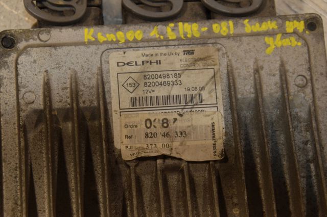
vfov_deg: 10.7
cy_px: 108
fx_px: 1157
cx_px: 164
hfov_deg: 16.1
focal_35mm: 128
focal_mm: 85
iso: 800
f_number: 8
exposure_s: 1/200
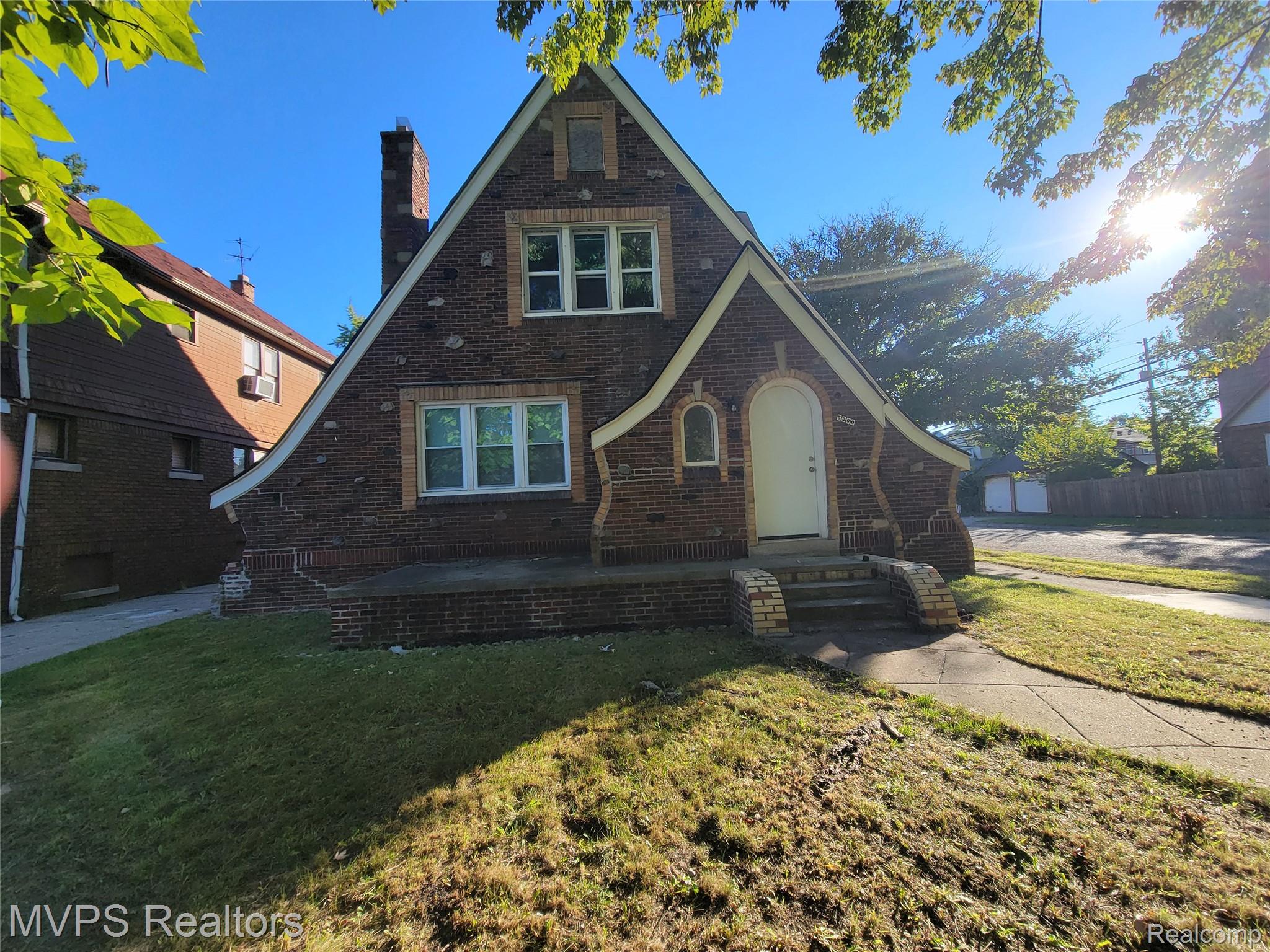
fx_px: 477
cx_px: 635
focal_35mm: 13
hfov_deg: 106.2
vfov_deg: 89.9
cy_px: 476
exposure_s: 1/453
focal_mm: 2.2
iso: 50
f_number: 2.2
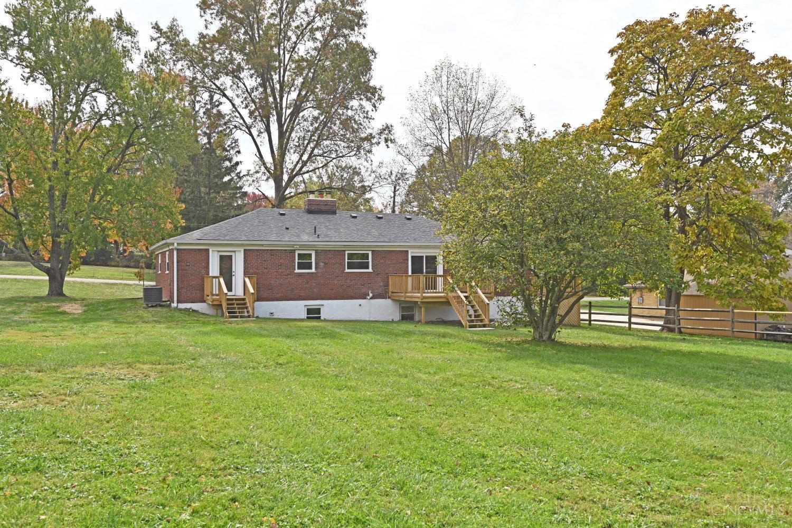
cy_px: 264
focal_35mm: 30
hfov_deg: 61.9
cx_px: 396
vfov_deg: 43.6
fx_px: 660
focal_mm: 30
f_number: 7.1
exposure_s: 1/400
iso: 100
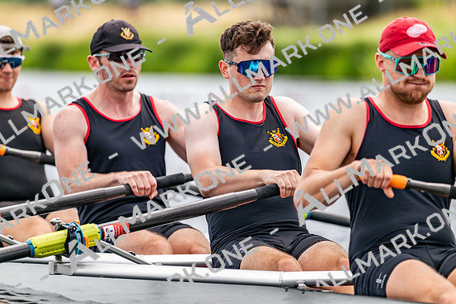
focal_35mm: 400
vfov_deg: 3.4
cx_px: 228
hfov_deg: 5.2
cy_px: 152
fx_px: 5068
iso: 400
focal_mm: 400
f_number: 4.5
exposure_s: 1/2500
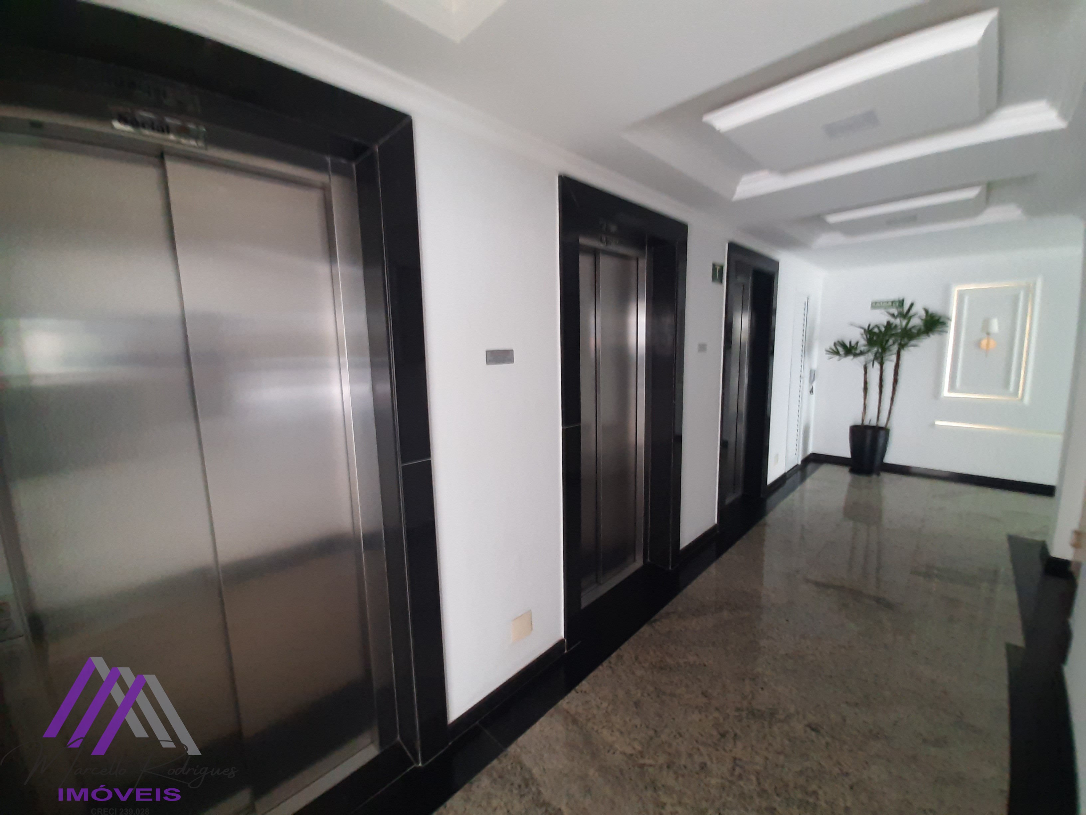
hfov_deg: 106.2
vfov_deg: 89.9
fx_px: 408
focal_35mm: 13
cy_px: 408
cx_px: 543
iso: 200
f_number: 2.2
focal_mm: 1.42
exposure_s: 1/30
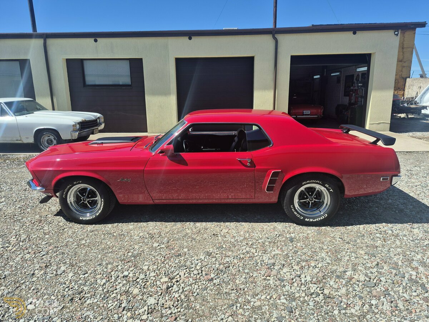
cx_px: 214
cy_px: 161
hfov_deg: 73.9
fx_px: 285
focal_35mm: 23
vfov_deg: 58.9
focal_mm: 5.4
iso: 25
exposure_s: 1/1756
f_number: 1.8
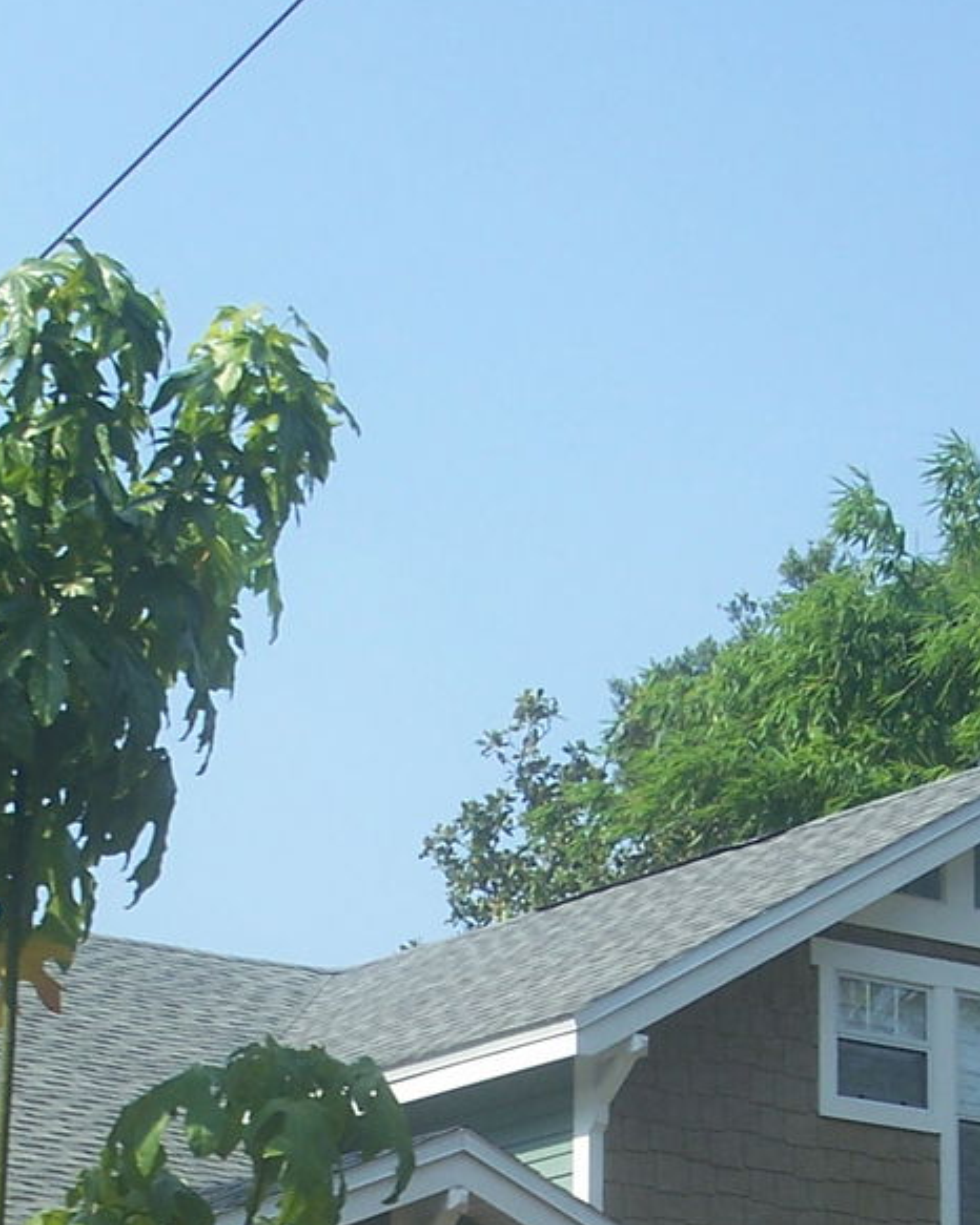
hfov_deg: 12.9
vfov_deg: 15.6
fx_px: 4317
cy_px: 1435
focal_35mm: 119
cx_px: 278
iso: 64
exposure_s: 1/640
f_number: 2.8
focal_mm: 7.8
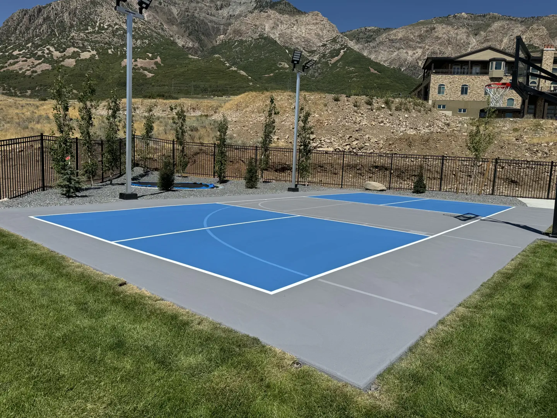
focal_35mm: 24
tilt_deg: -5.2
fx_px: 386
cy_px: 209
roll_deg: -3.0
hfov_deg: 71.6
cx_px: 278
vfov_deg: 56.8
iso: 80
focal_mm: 6.76
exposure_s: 1/7937
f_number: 1.78
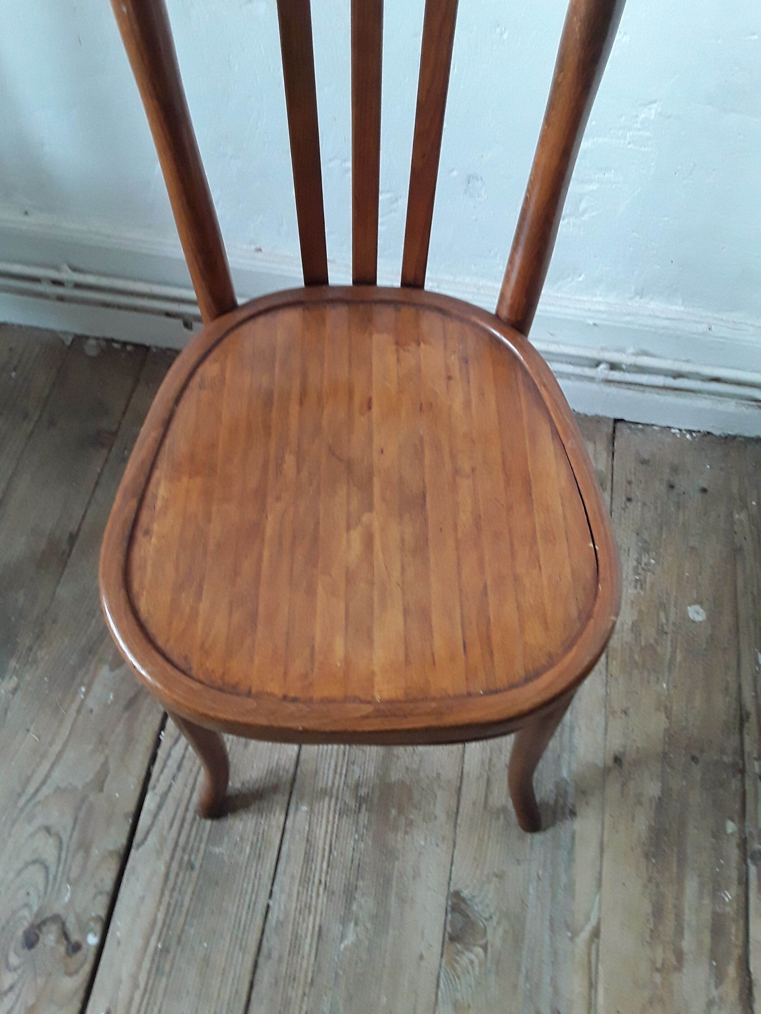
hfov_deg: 51.4
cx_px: 380
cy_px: 507
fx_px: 791
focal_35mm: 27
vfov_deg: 65.3
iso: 160
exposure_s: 1/25
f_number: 1.9
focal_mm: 2.91
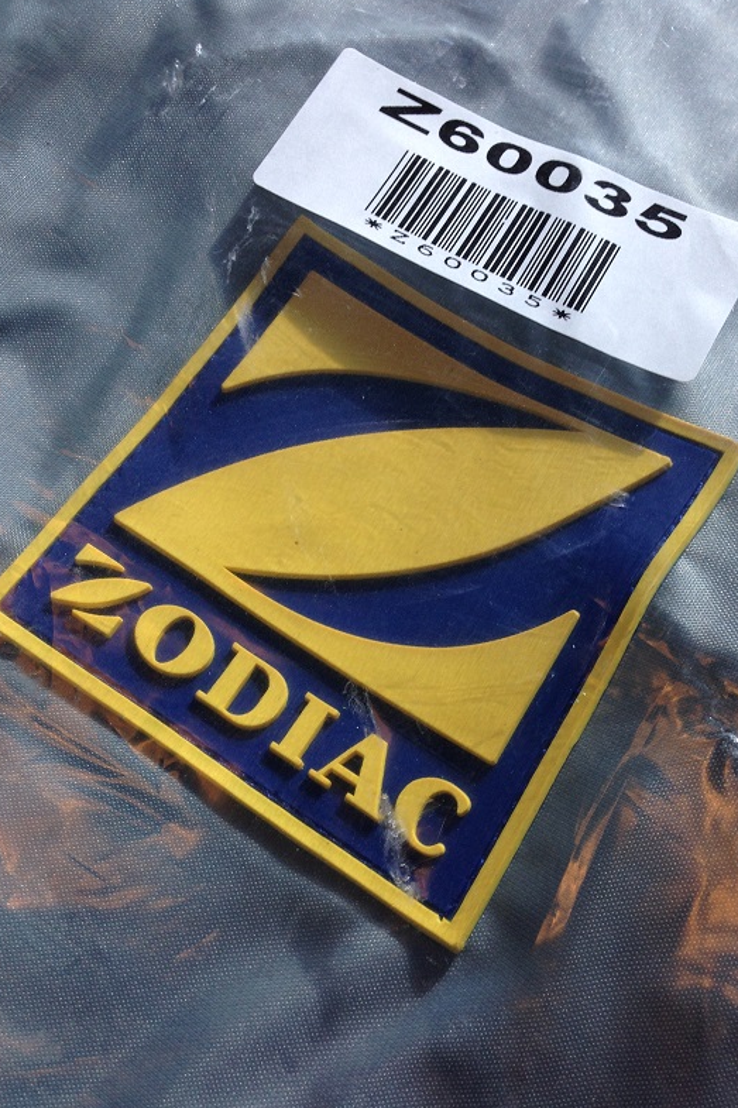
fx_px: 1077
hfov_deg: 37.8
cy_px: 546
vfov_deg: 54.4
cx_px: 408
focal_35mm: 35
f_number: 2.4
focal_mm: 4.12
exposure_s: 1/135
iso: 50
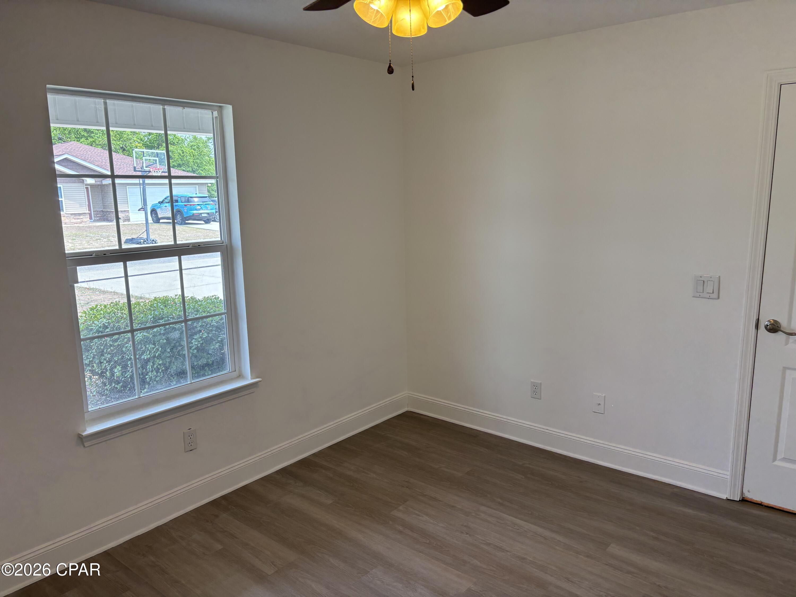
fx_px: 598
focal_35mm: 26
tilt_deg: -10.4
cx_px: 398
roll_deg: +0.8
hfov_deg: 67.3
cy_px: 298
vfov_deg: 53.1
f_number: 1.6
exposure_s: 1/150
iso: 64
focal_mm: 5.96
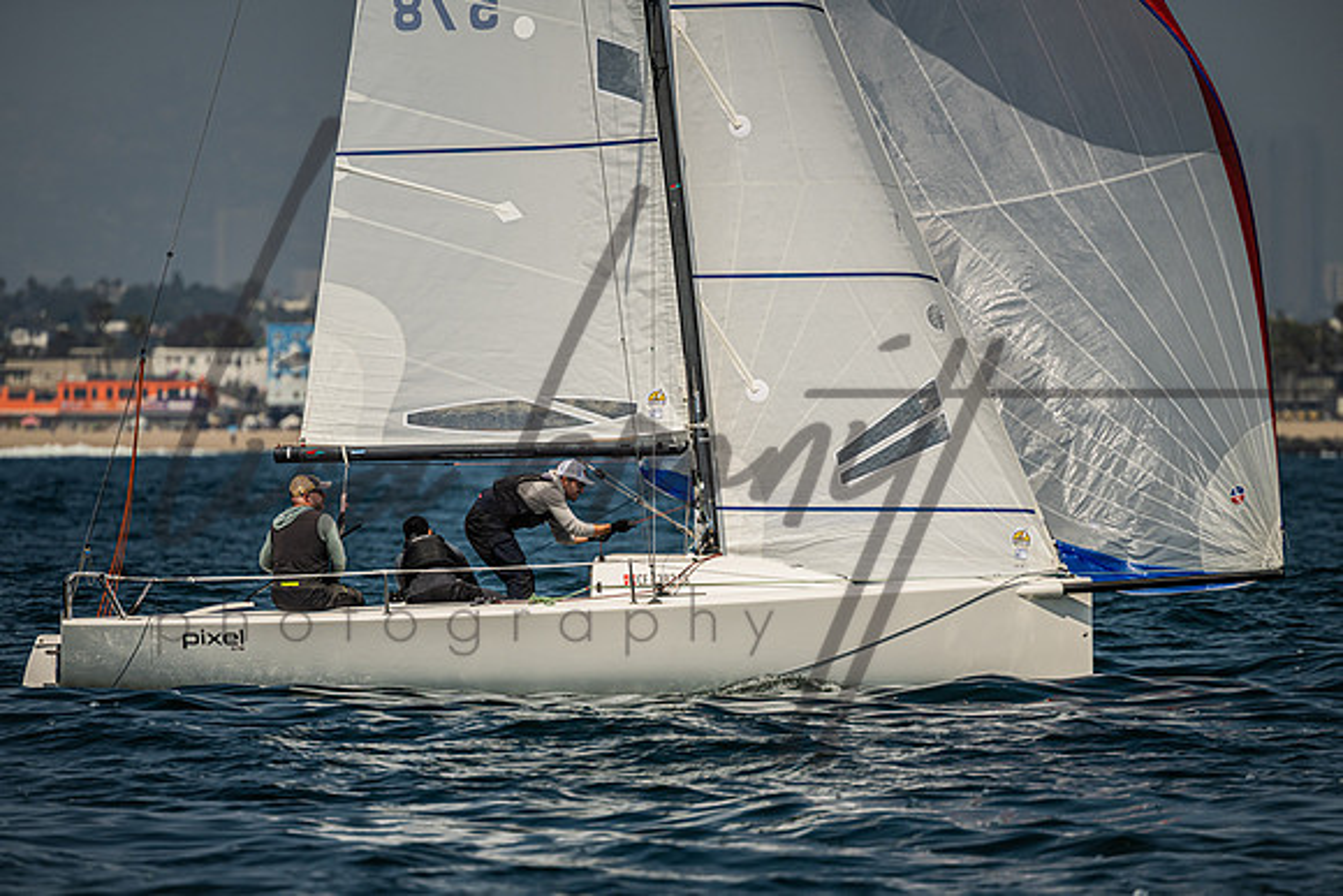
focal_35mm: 445
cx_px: 644
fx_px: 16598
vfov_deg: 3.1
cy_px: 482
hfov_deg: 4.6
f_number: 5.6
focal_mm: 400
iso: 220
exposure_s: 1/4000
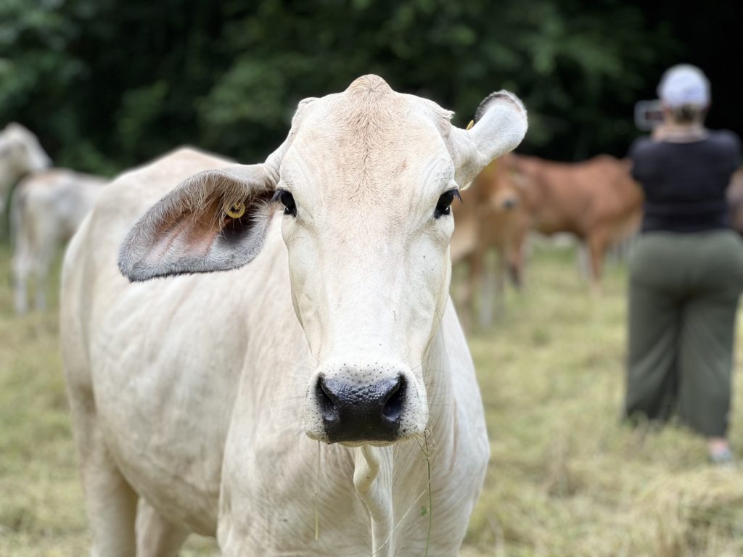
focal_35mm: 77
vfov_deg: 19.1
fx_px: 1653
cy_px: 278
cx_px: 372
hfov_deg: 25.3
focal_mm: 9
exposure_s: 1/168
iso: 25
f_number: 2.8
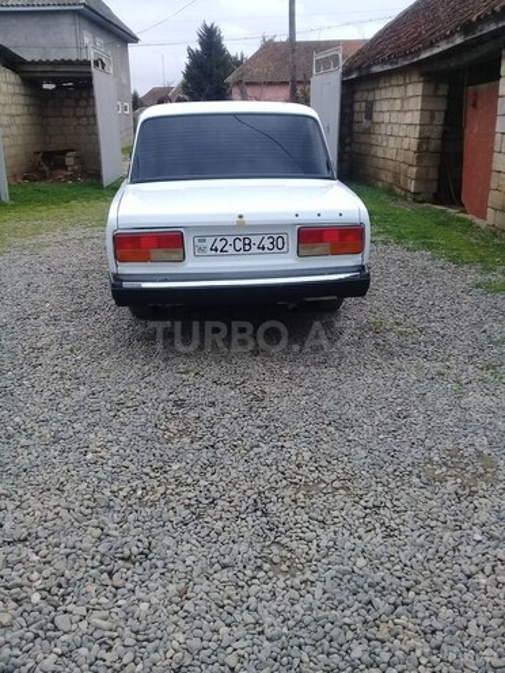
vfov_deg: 58.4
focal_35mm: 31
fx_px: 603
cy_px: 336
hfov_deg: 45.4
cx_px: 252
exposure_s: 1/602
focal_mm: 3.3
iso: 50
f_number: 2.2
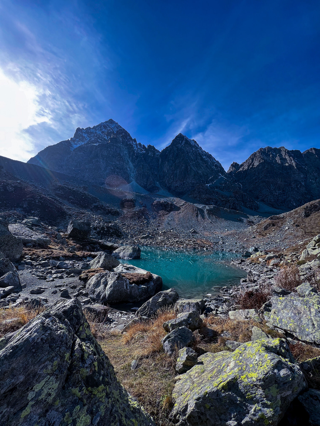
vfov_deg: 106.2
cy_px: 213
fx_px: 160
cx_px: 160
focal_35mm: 13
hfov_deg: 89.9
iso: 32
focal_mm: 1.57
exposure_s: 1/710
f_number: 1.8
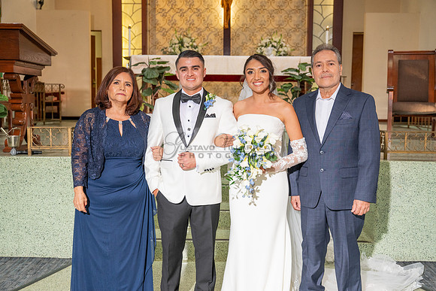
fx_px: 497
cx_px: 218
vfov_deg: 32.6
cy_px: 146
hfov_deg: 47.4
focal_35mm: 41
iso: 800
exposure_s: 1/200
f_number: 4
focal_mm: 41
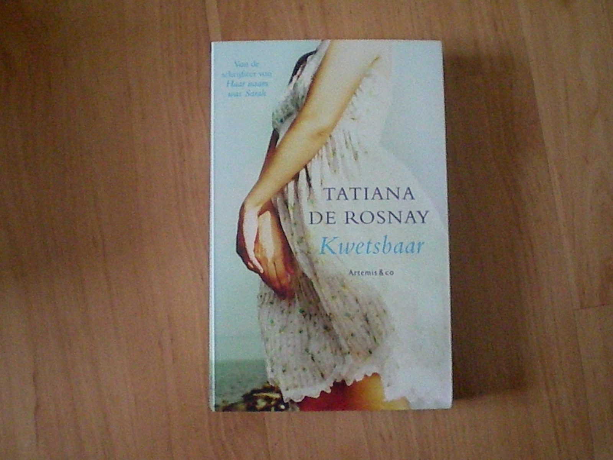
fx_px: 673
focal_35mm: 38
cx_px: 306
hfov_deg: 49.0
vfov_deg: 37.7
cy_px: 230
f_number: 3.1
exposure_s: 1/100
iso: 1386
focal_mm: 6.3
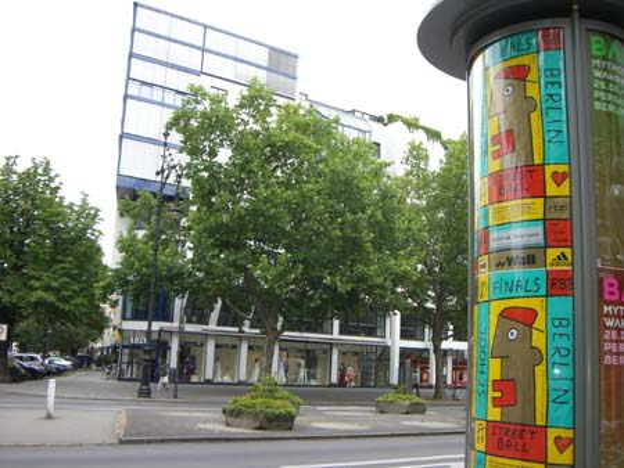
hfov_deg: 49.0
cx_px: 312
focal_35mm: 38
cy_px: 234
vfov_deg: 37.8
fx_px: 685
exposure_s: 1/160
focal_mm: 6.2
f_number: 2.7
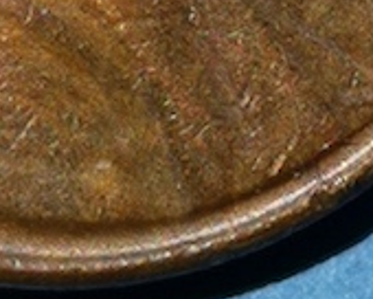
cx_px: 47
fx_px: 4637
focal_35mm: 420
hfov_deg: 4.6
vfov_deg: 3.7
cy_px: -208
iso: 50
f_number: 1.8
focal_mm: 5.58
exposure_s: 1/2695
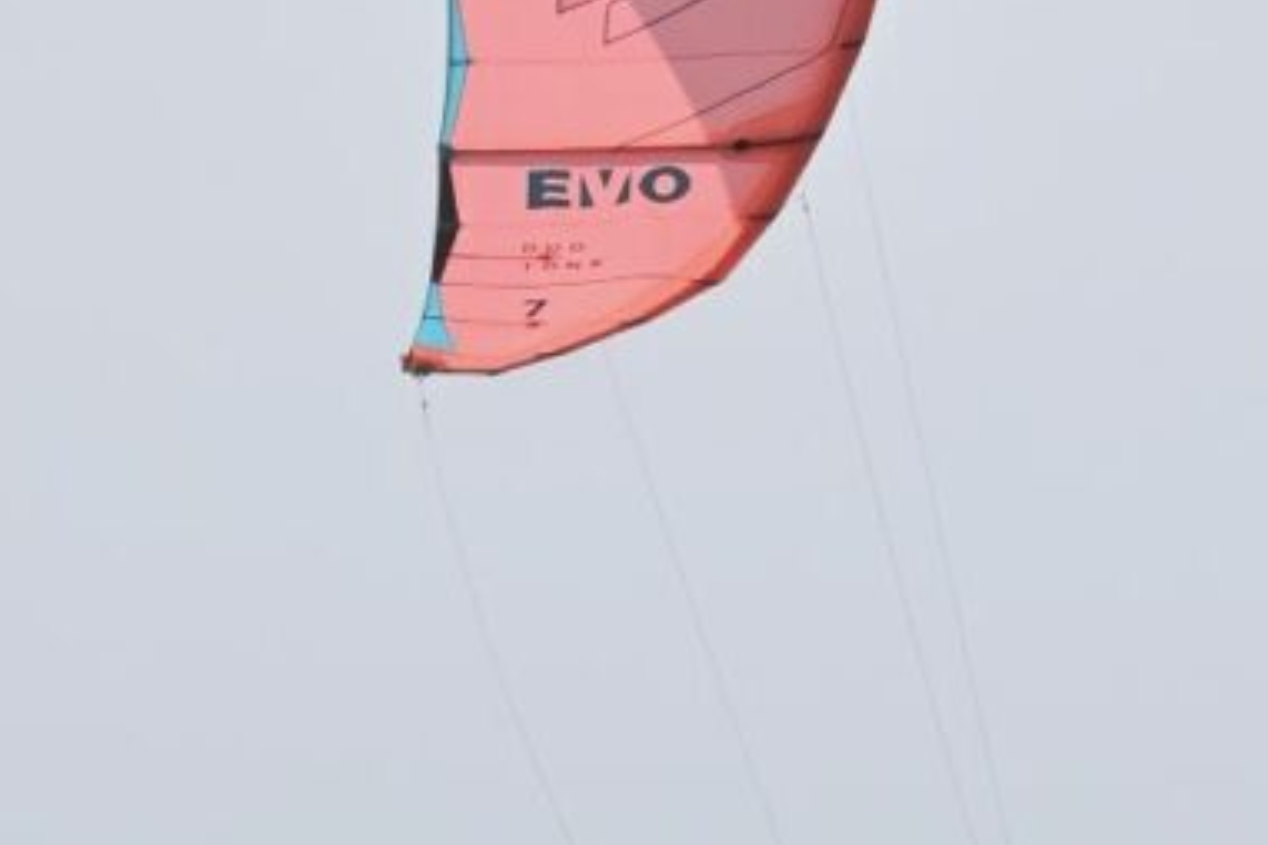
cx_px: 1032
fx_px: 34057
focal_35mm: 967
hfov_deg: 2.1
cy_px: 883
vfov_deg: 1.4
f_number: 5.6
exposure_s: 1/1500
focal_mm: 240
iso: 200
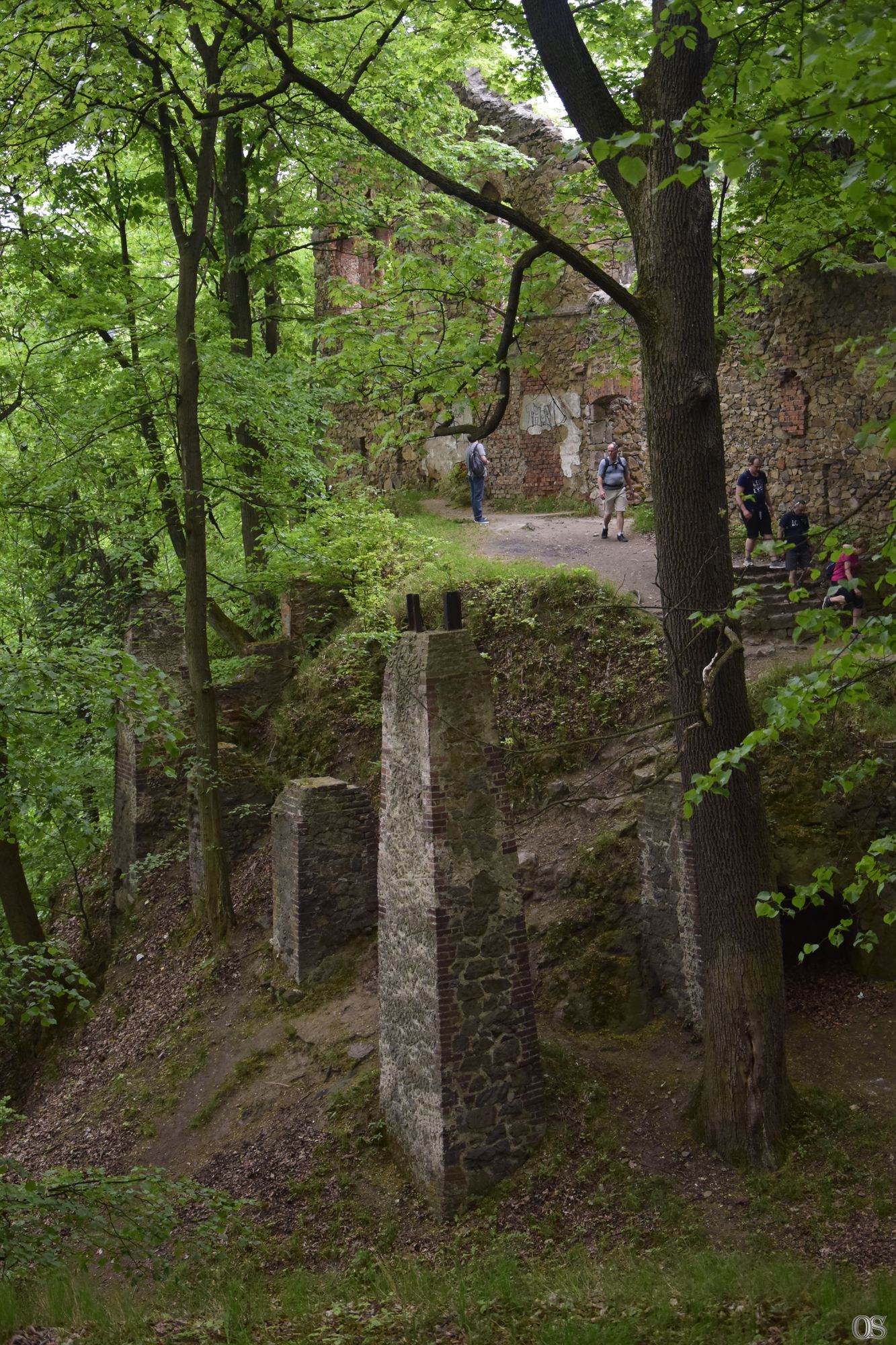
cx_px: 448
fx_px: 1960
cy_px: 672
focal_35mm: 52
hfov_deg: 25.7
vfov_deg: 37.9
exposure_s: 1/50
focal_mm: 35
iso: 400
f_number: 4.5
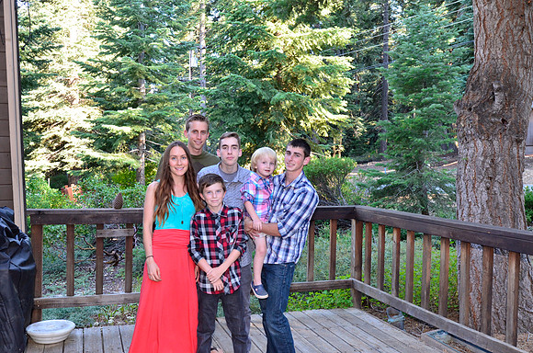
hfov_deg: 53.2
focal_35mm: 36
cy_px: 176
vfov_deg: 36.7
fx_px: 532
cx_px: 266
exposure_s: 1/60
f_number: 7.1
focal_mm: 24
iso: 800
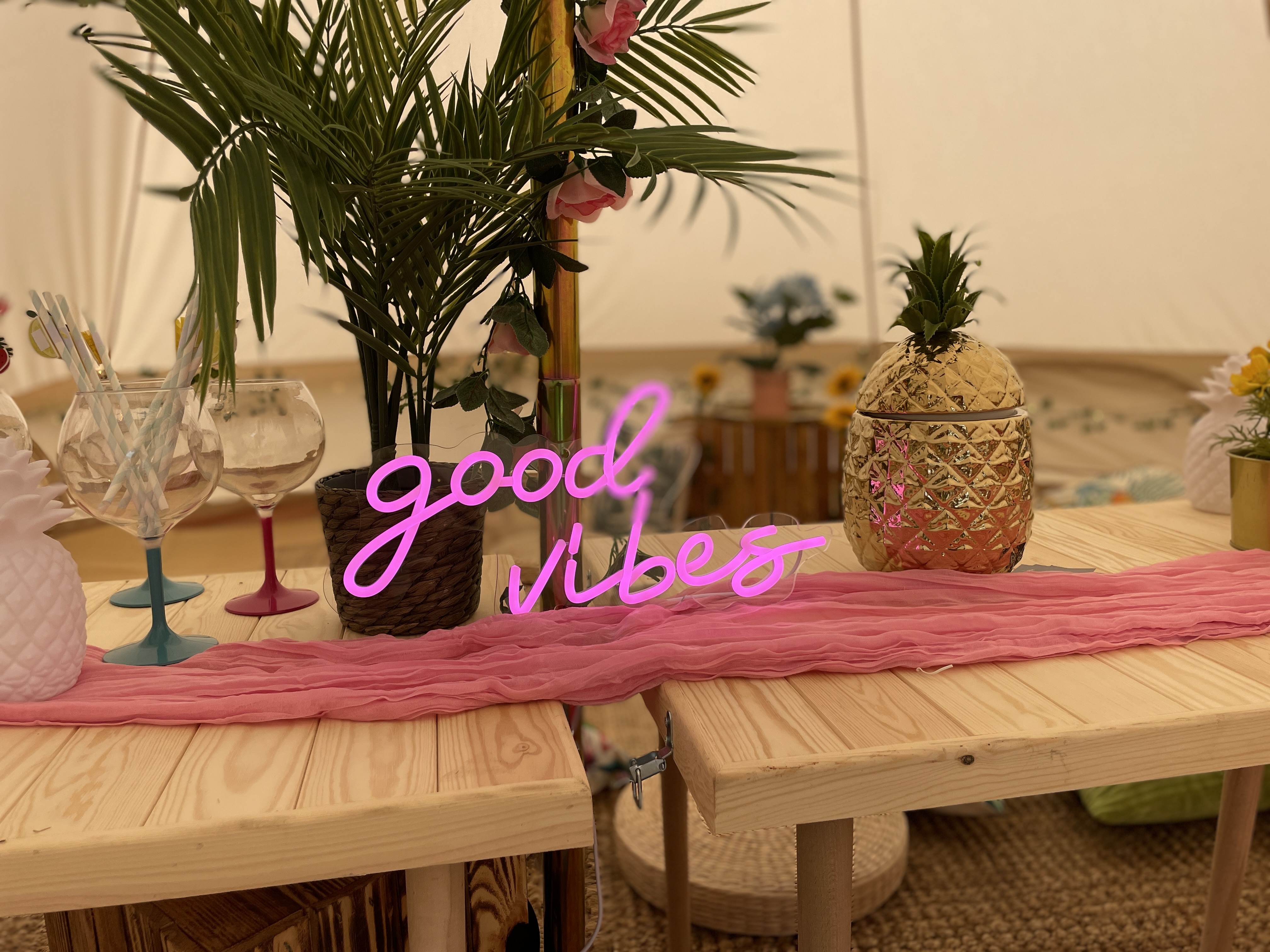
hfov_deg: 67.3
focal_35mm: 26
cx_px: 635
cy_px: 476
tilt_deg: -7.7
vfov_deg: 53.1
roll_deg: +2.3
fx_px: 954
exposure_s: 1/2020
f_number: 1.6
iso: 50
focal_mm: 4.2
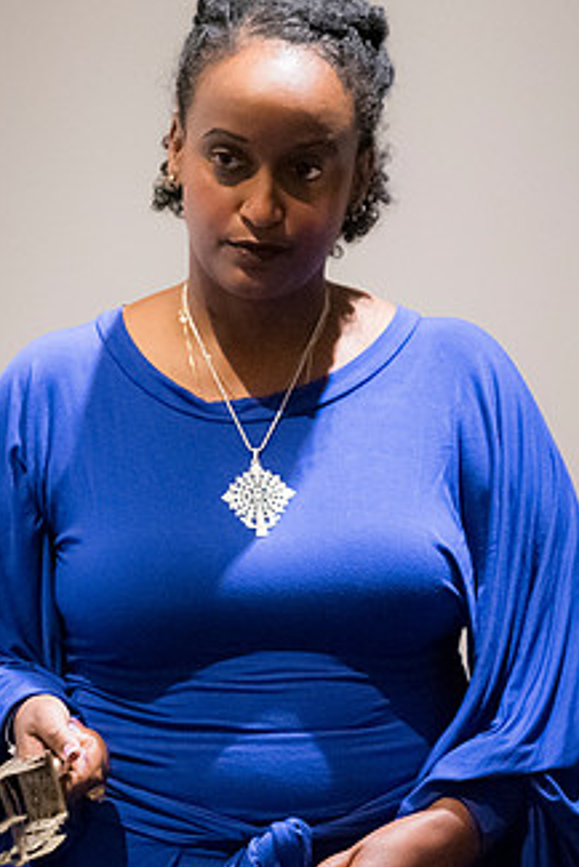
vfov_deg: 7.4
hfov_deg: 5.0
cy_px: 451
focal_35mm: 277
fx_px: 6675
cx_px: 256
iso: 6400
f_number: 2.8
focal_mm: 200
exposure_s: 1/125
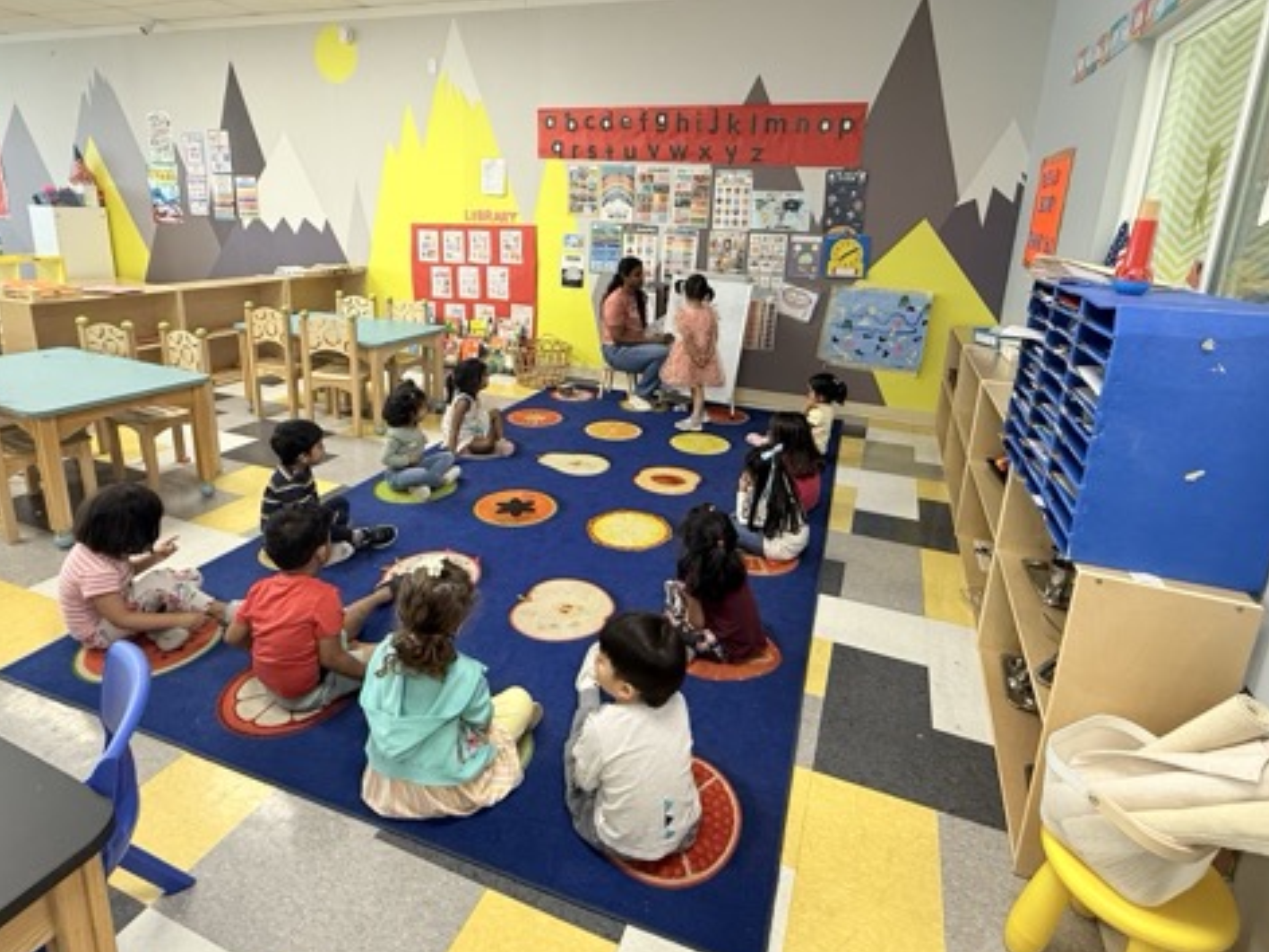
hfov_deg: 84.7
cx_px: 632
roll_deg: -2.4
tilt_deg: -13.5
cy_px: 385
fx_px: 697
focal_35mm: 19
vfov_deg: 68.1
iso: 200
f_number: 2.2
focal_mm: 2.22
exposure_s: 1/60
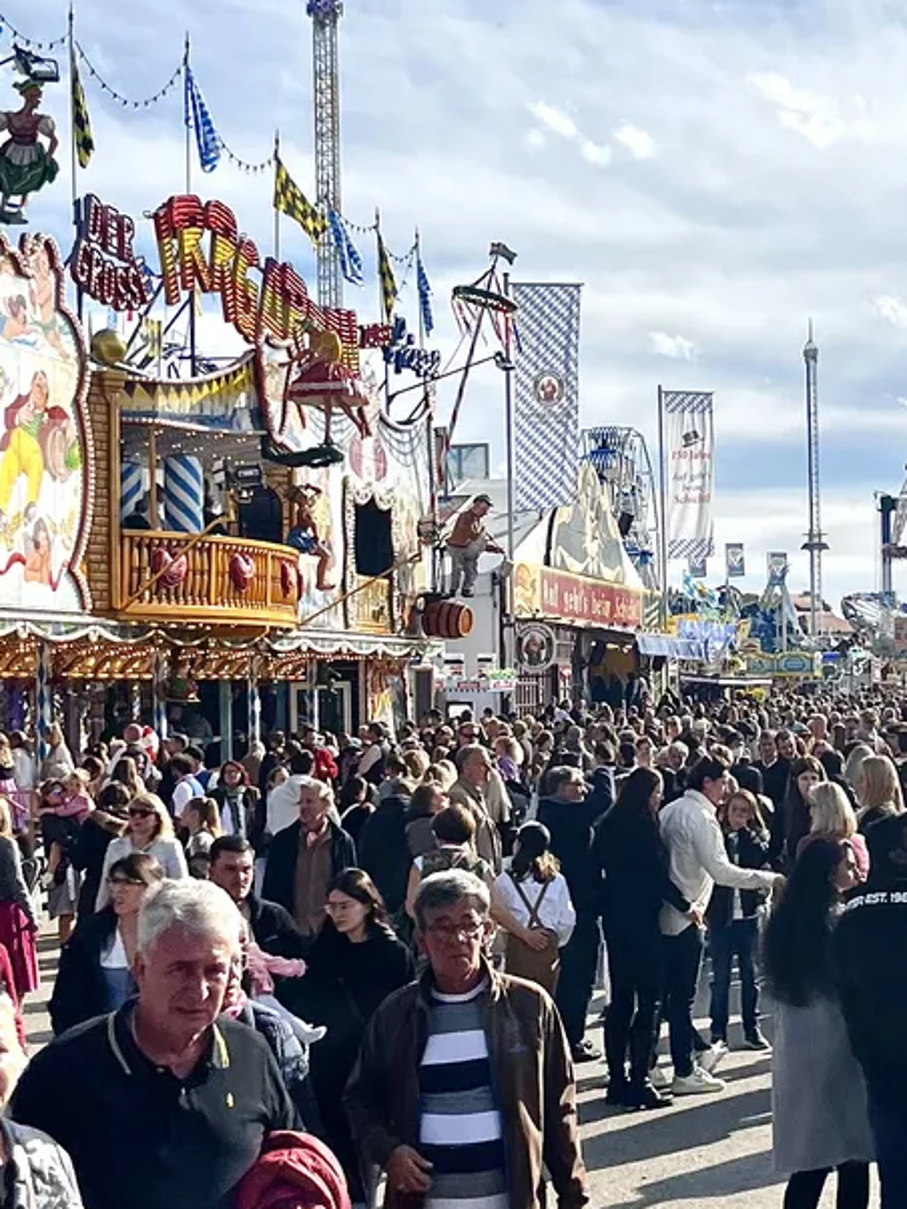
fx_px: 2411
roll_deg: +1.4
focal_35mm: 69
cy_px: 581
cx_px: 799
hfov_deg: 20.9
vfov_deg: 28.2
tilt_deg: +0.6
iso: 50
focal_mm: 5.1
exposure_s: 1/6494
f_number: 1.6
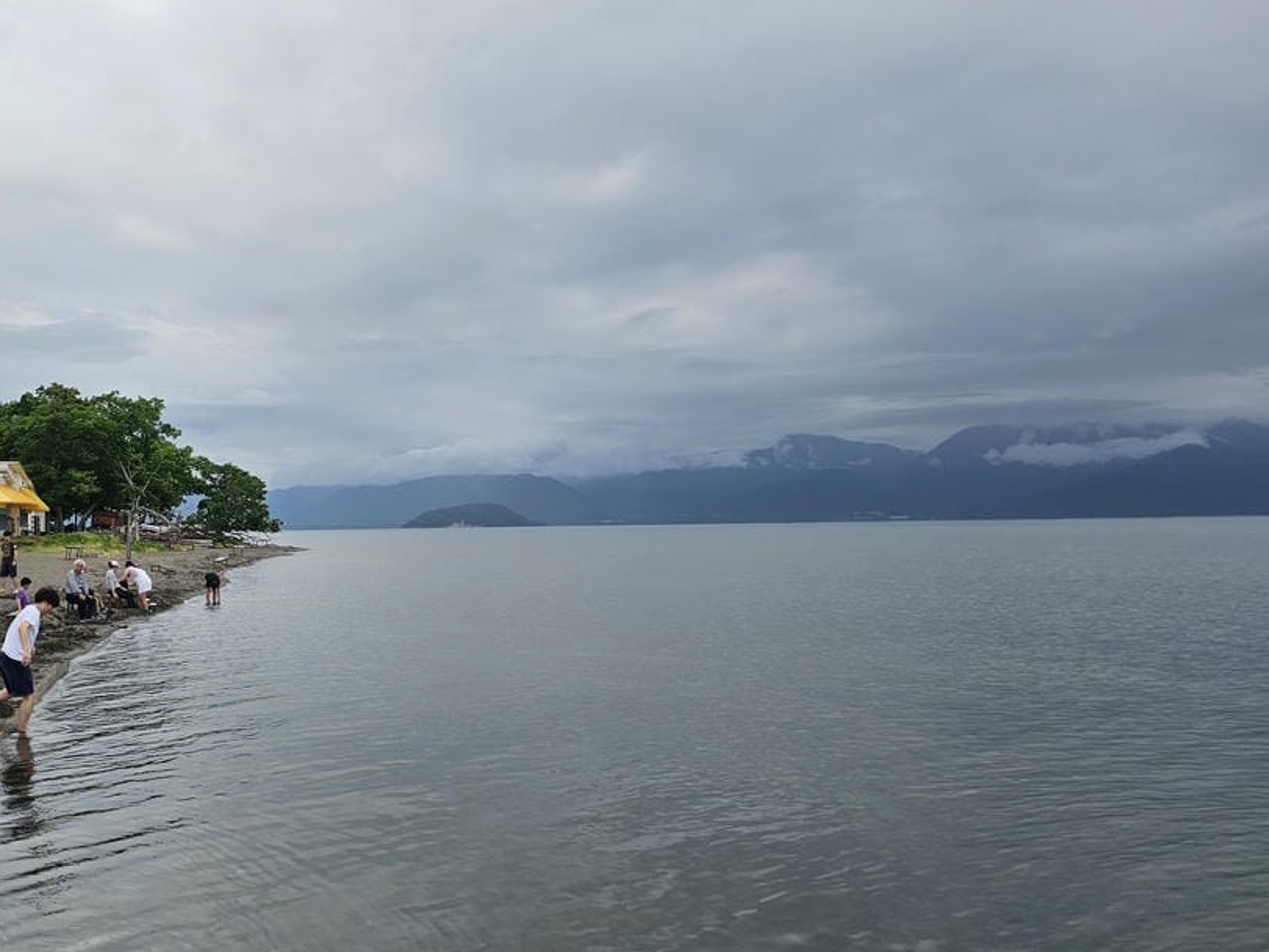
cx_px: 344
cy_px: 486
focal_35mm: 34
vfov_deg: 41.8
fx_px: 1246
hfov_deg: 52.0
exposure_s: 1/575
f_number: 1.7
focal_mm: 6.3
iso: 10
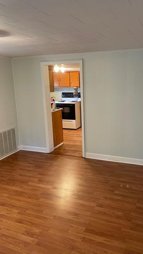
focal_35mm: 29
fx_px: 195
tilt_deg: -15.4
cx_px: 93
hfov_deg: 39.8
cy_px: 128
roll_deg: +1.1
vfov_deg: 66.0
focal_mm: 4.2
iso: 250
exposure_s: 1/60
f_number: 1.6
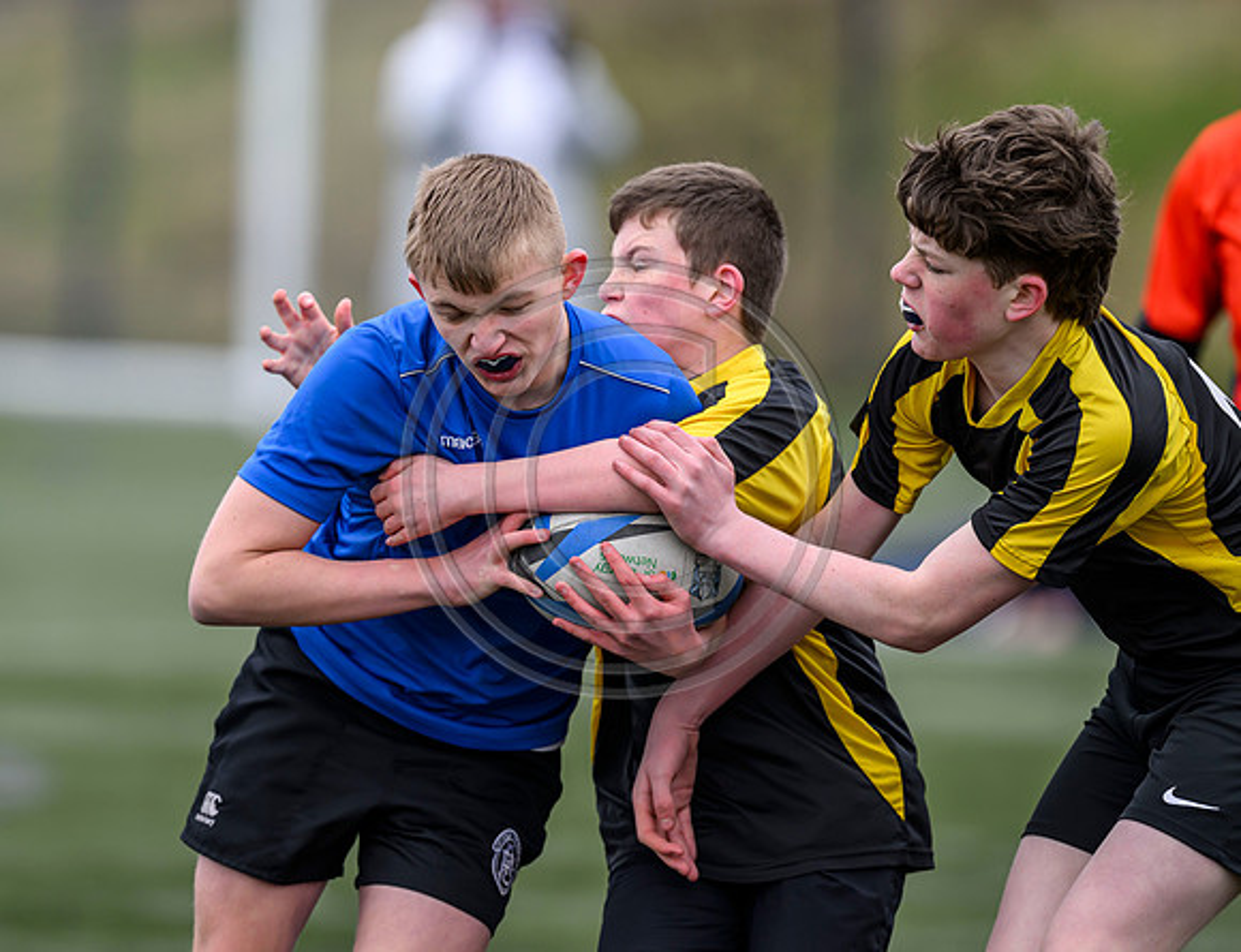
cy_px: 415
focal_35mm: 499
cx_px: 431
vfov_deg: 3.0
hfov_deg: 3.9
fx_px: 18043
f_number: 3.5
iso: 500
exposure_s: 1/1600
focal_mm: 400
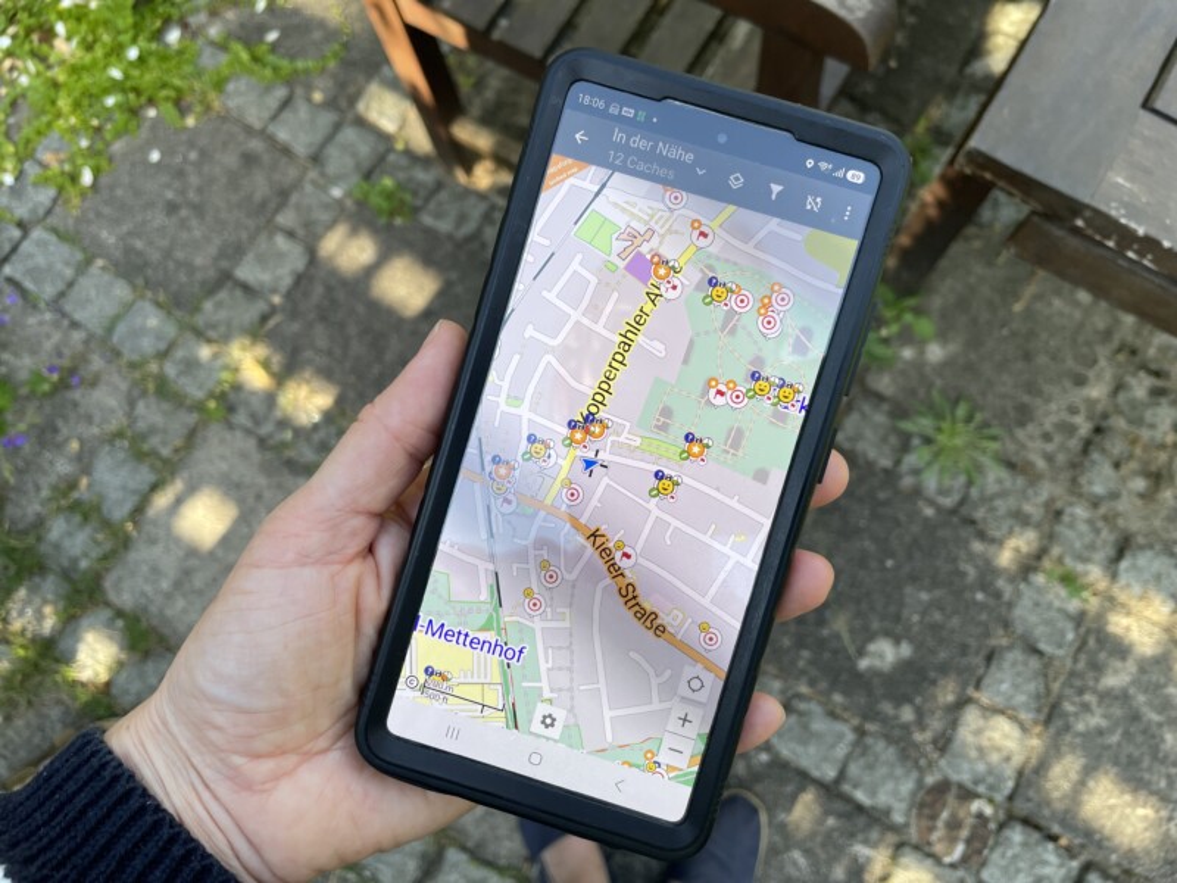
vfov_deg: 53.1
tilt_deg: -77.0
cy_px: 442
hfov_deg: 67.3
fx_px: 884
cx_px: 588
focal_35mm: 26
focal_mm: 4.2
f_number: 1.6
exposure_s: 1/447
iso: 32
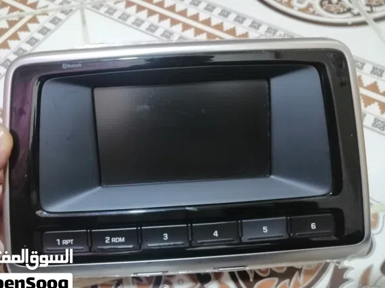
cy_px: 152
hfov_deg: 61.6
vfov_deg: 48.2
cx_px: 174
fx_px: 322
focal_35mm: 29
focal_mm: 3.96
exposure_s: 1/33.3
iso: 320
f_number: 1.8
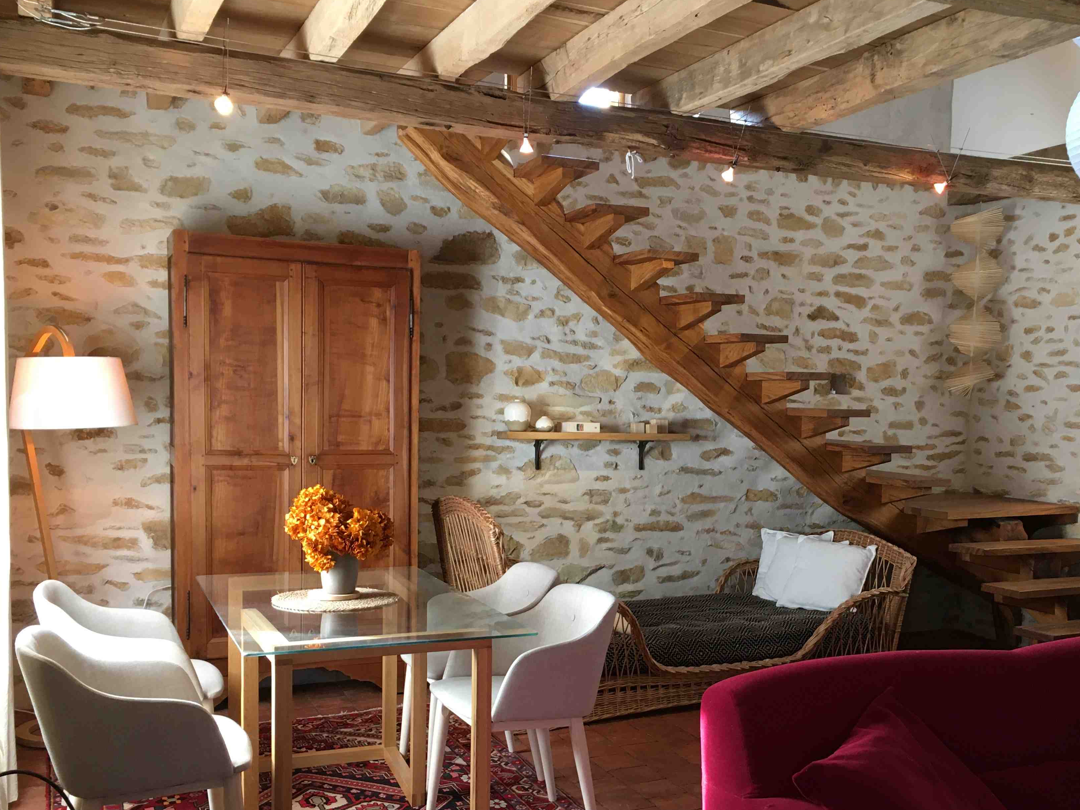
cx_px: 651
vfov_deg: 39.4
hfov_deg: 51.0
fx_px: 1123
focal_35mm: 36
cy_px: 498
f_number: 2.2
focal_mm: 4.15
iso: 100
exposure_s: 1/33
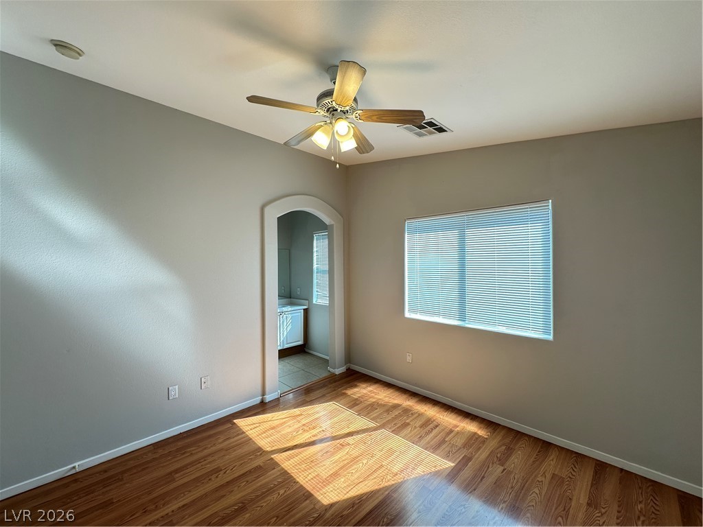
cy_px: 264
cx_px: 352
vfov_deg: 85.7
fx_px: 284
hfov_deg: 102.1
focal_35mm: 14
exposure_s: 1/99
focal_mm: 2.22
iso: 80
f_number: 2.2
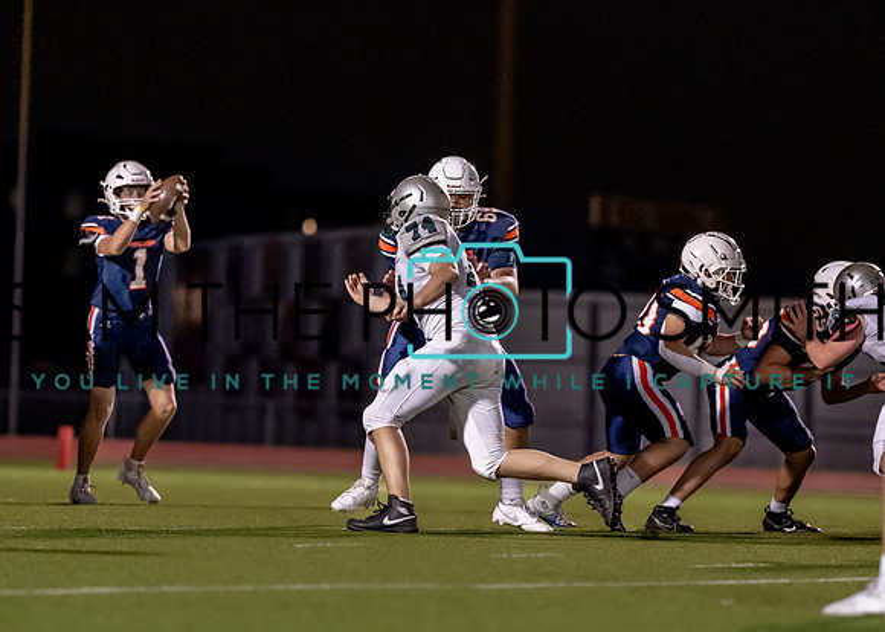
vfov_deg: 5.6
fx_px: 6402
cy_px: 350
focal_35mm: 255
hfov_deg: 7.9
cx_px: 471
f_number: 1.8
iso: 1600
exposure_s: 1/1000
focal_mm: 135
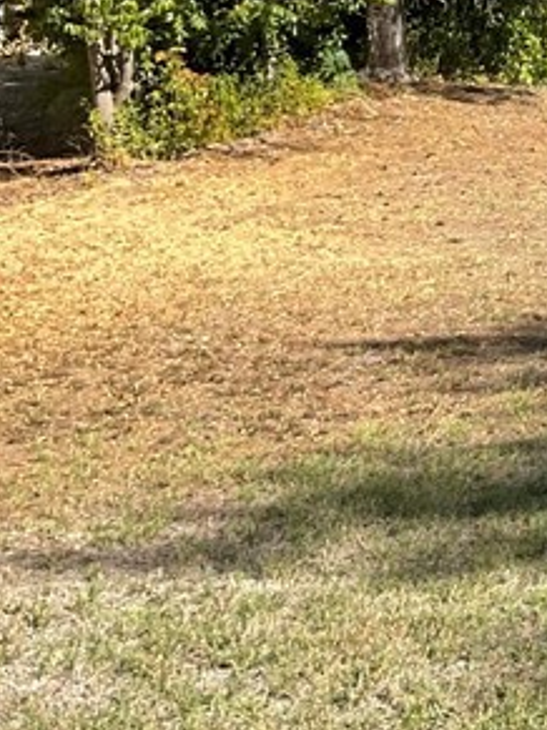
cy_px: -110
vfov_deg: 18.4
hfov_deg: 13.2
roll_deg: +2.7
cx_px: 959
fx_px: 2151
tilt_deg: +2.2
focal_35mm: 102
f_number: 1.8
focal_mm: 3
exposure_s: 1/599
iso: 16
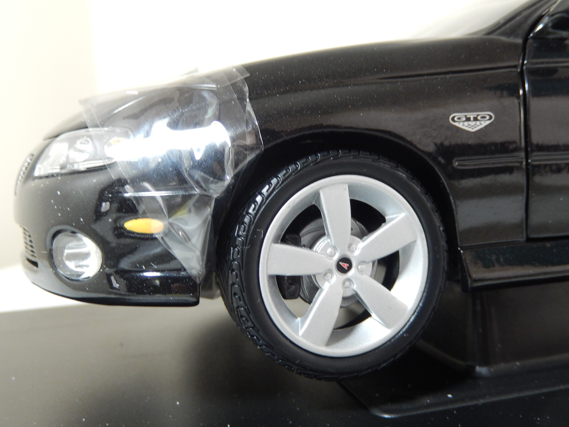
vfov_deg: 32.2
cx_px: 284
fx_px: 740
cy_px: 214
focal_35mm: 45
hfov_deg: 42.1
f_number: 4.3
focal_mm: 8.1
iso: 400
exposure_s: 1/15
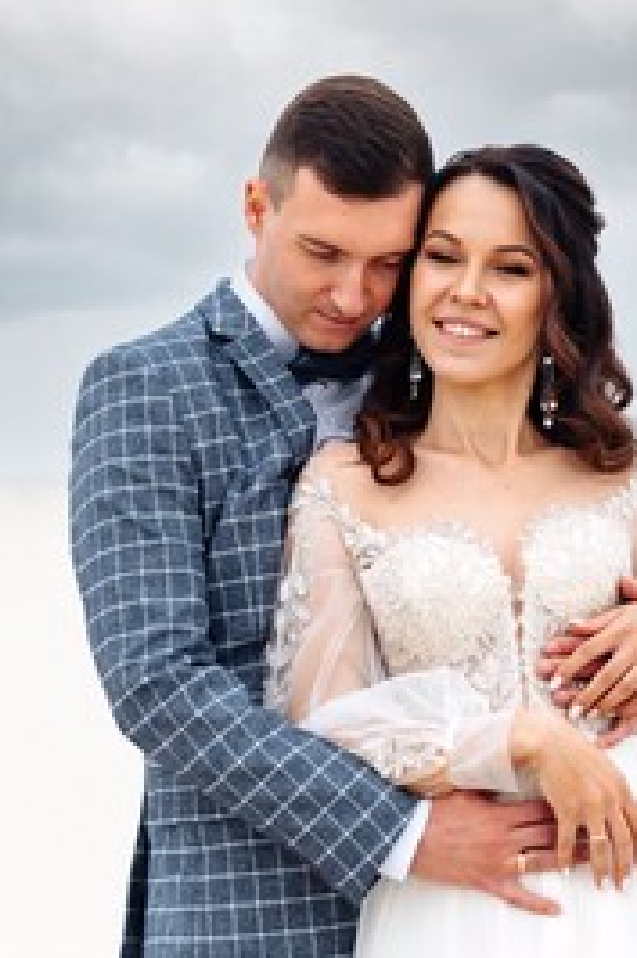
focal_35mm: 151
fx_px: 4013
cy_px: 362
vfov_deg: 13.6
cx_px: 252
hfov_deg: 9.1
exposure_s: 1/400
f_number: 2.8
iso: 64
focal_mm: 68
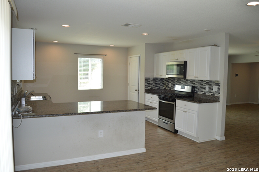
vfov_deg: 47.9
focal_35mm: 27
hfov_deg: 67.4
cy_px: 86
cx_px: 130
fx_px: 194
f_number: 4
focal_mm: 18
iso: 280
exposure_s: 1/125
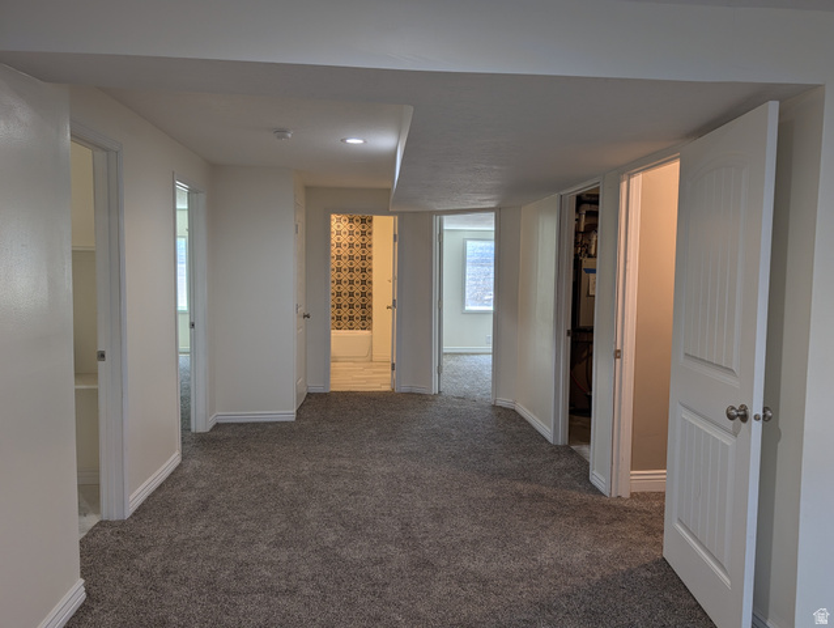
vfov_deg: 56.9
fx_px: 579
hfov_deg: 71.5
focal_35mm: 24
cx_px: 417
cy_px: 314
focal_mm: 6.9
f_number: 1.68
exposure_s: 1/311
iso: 31
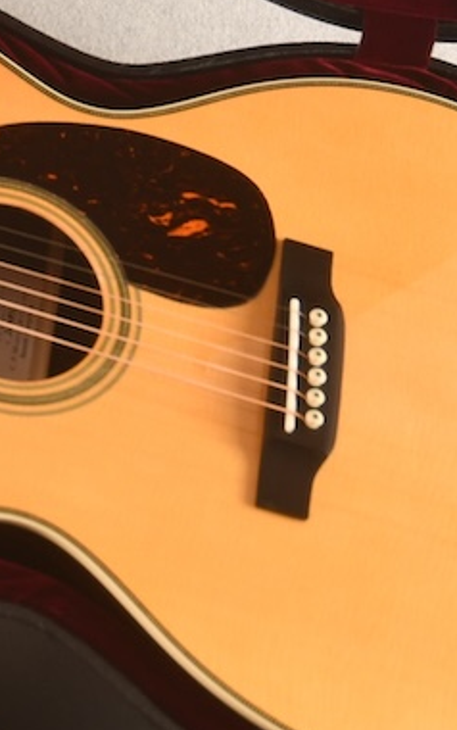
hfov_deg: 8.6
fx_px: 2945
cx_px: -342
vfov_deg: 14.1
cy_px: 158
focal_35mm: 148
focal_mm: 31
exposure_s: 1/10
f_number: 4.5
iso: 200
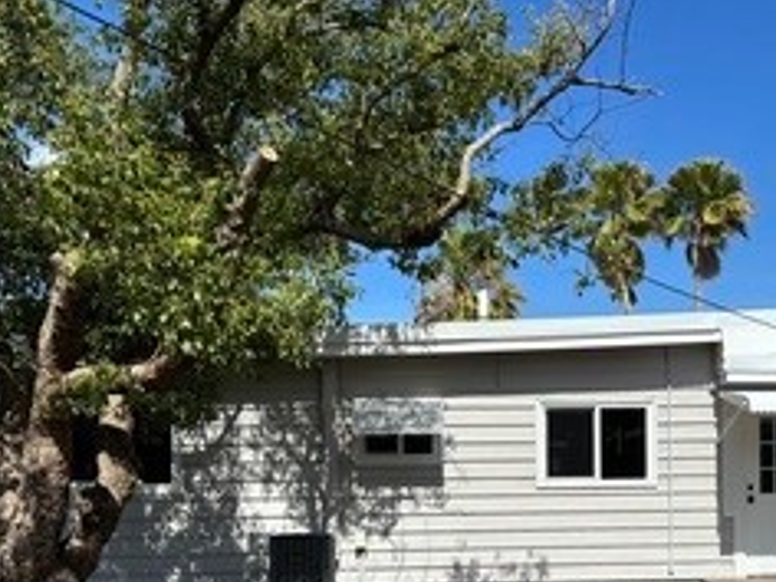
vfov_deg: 31.8
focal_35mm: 44
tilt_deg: +0.3
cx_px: 497
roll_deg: +0.3
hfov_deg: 42.5
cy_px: 487
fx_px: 986
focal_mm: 5.96
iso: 50
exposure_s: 1/4255
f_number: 1.6
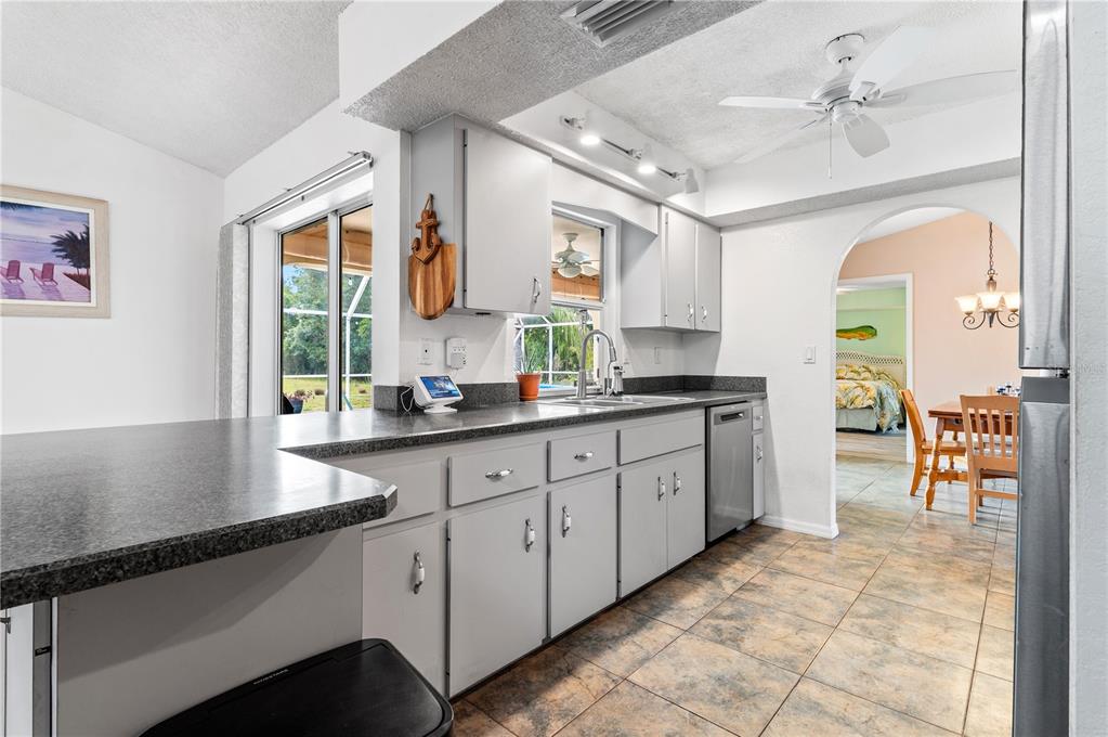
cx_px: 554
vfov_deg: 73.6
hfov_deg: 96.8
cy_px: 368
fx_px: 492
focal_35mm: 16
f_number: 10
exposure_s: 1/2
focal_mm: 16
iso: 320
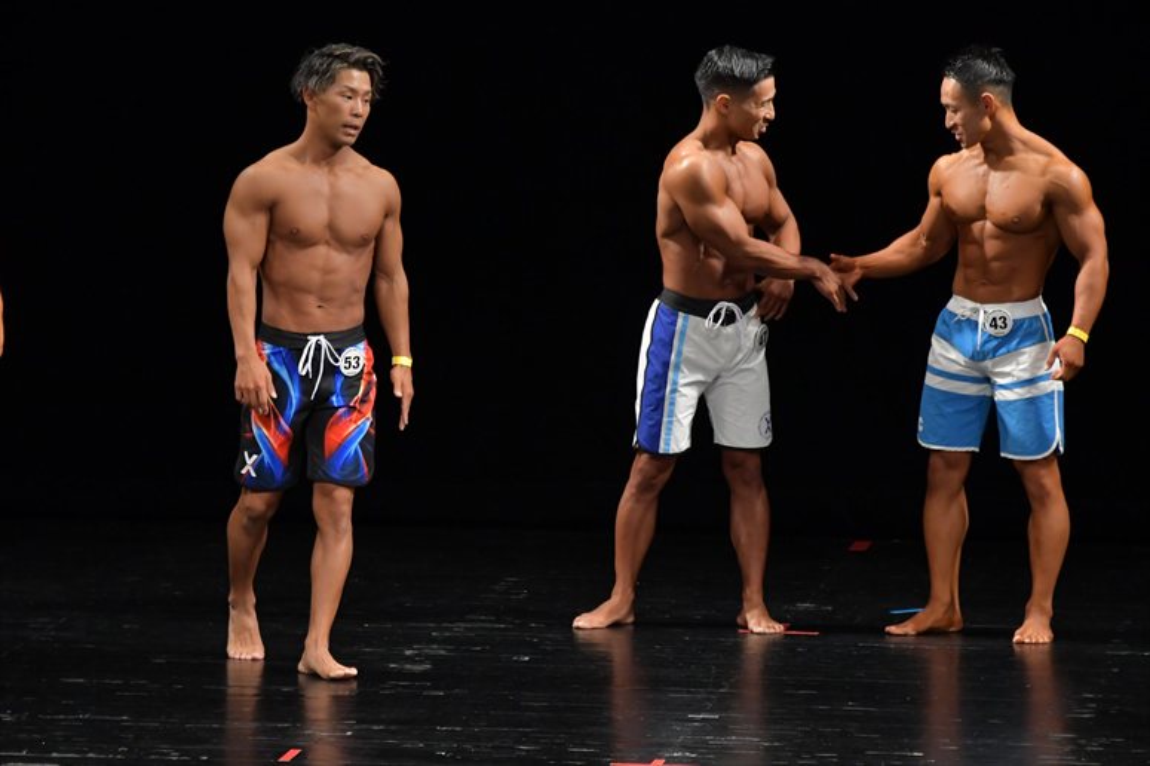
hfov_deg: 6.9
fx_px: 9579
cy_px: 383
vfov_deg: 4.6
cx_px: 575
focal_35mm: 300
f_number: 5.6
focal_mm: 200
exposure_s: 1/400
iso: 3200
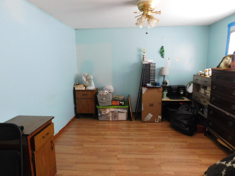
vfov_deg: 58.9
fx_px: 156
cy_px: 88
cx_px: 118
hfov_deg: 73.9
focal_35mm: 23
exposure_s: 1/6
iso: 800
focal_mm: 4
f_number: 3
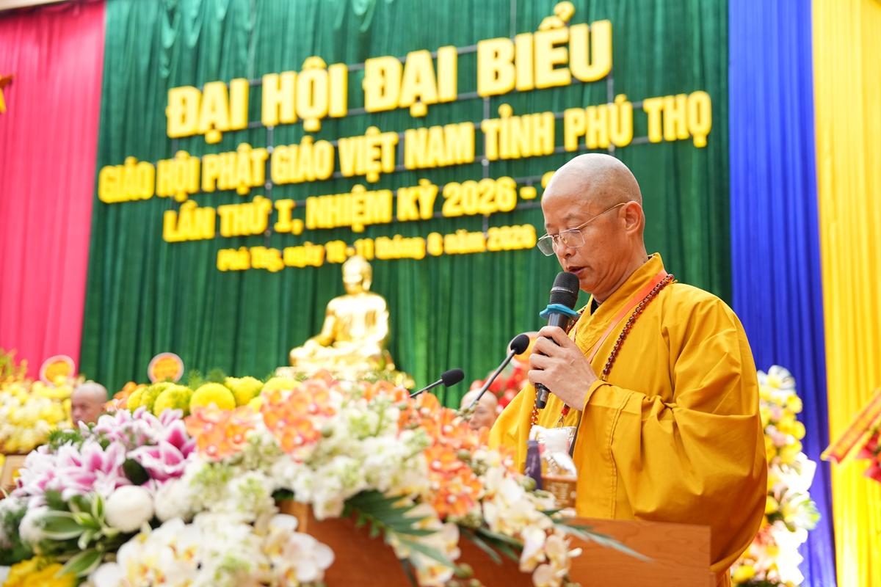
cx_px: 440
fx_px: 1077
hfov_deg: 44.5
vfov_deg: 30.5
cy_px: 294
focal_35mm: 44
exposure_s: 1/100
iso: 1600
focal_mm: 44
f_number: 2.8
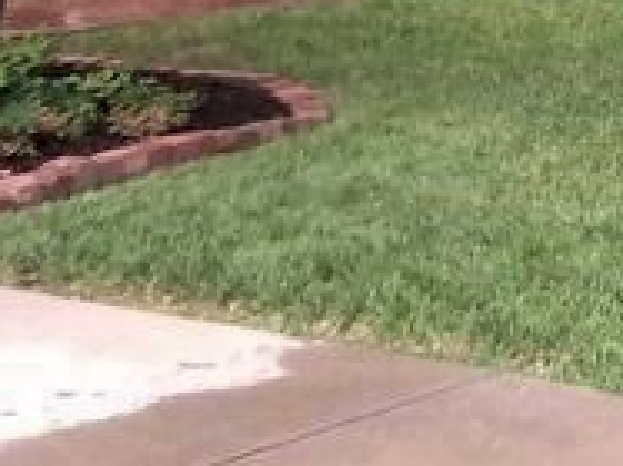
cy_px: -529
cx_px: 1056
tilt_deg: +10.5
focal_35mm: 120
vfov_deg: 11.0
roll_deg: -2.3
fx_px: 2158
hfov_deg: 14.7
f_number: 1.8
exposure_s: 1/24
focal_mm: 4
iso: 40
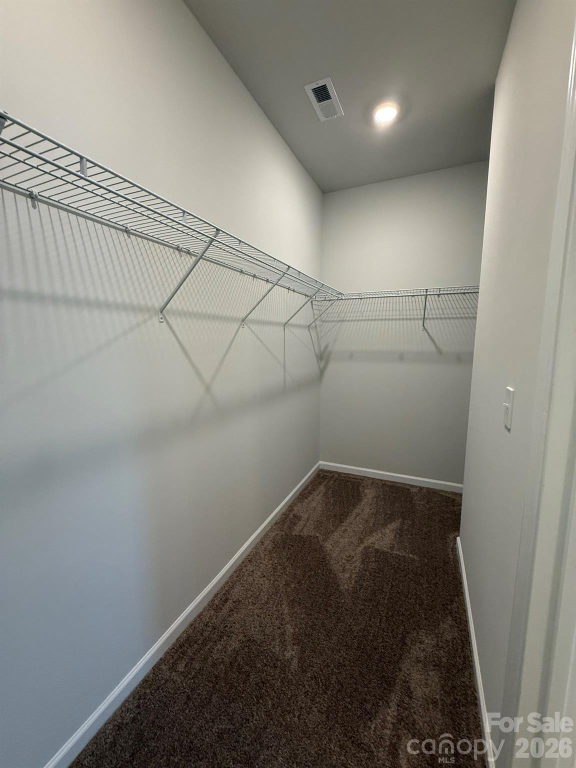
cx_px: 288
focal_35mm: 14
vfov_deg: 102.1
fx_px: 311
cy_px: 384
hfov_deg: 85.7
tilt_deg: -6.8
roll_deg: -0.4
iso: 320
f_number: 2.2
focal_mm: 2.22
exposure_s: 1/120
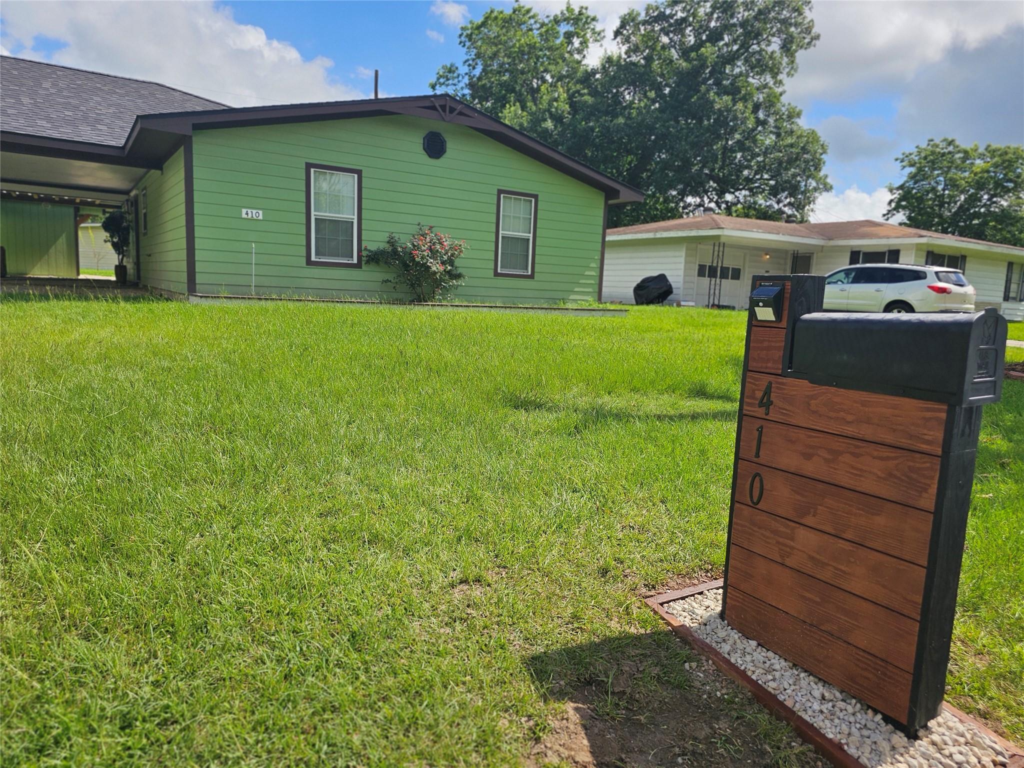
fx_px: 680
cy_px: 384
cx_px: 512
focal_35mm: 23
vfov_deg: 58.9
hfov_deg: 73.9
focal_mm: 6.3
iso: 10
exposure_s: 1/834
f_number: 1.7
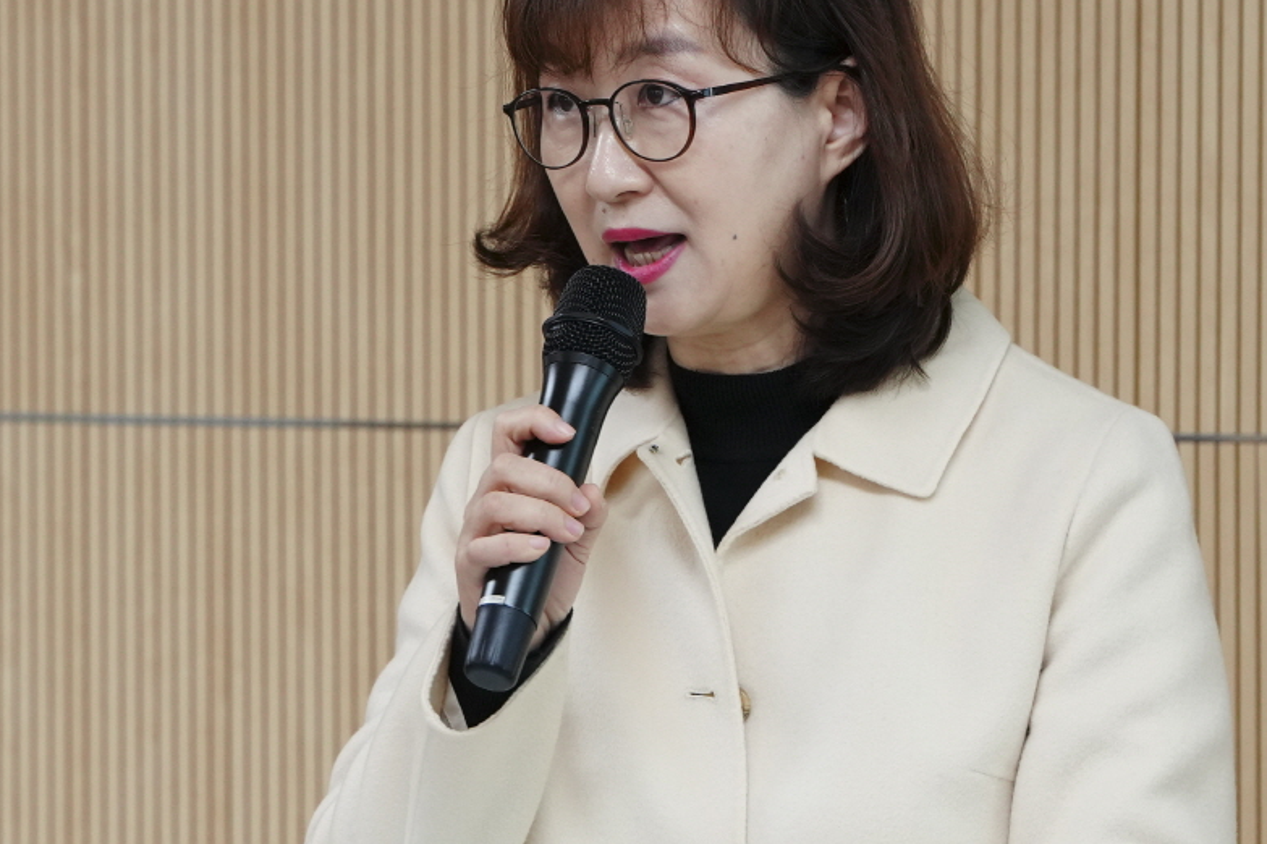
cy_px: 626
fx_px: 16188
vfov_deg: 3.0
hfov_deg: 4.5
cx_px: 411
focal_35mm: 460
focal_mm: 200
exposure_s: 1/160
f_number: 4
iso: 1600
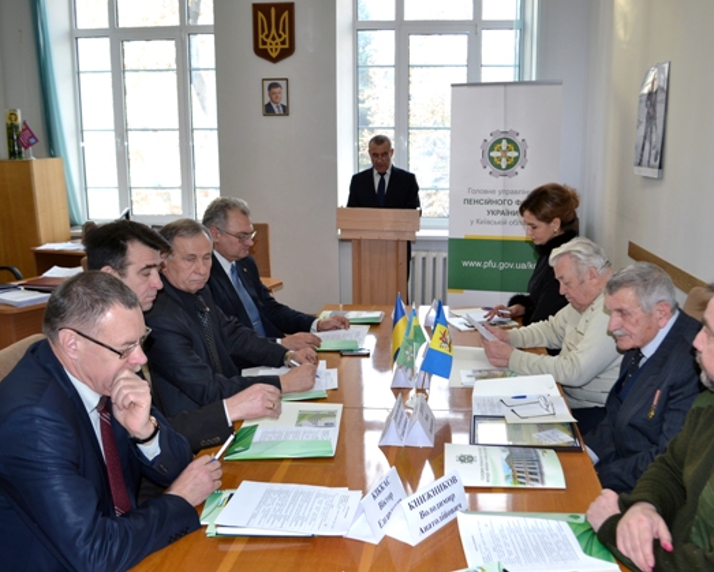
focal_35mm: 31
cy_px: 285
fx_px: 655
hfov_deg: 56.9
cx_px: 410
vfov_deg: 47.1
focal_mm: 18
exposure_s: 1/100
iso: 400
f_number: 4
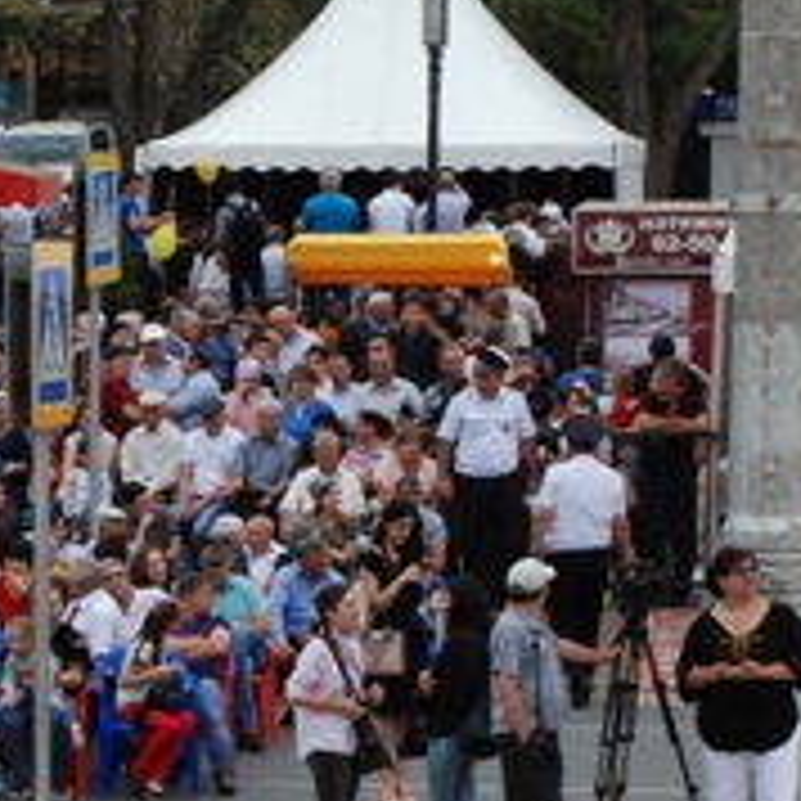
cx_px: -306
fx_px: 6257
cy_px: 504
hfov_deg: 7.2
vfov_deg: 7.3
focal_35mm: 239
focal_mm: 52
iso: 800
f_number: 9
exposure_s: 1/320
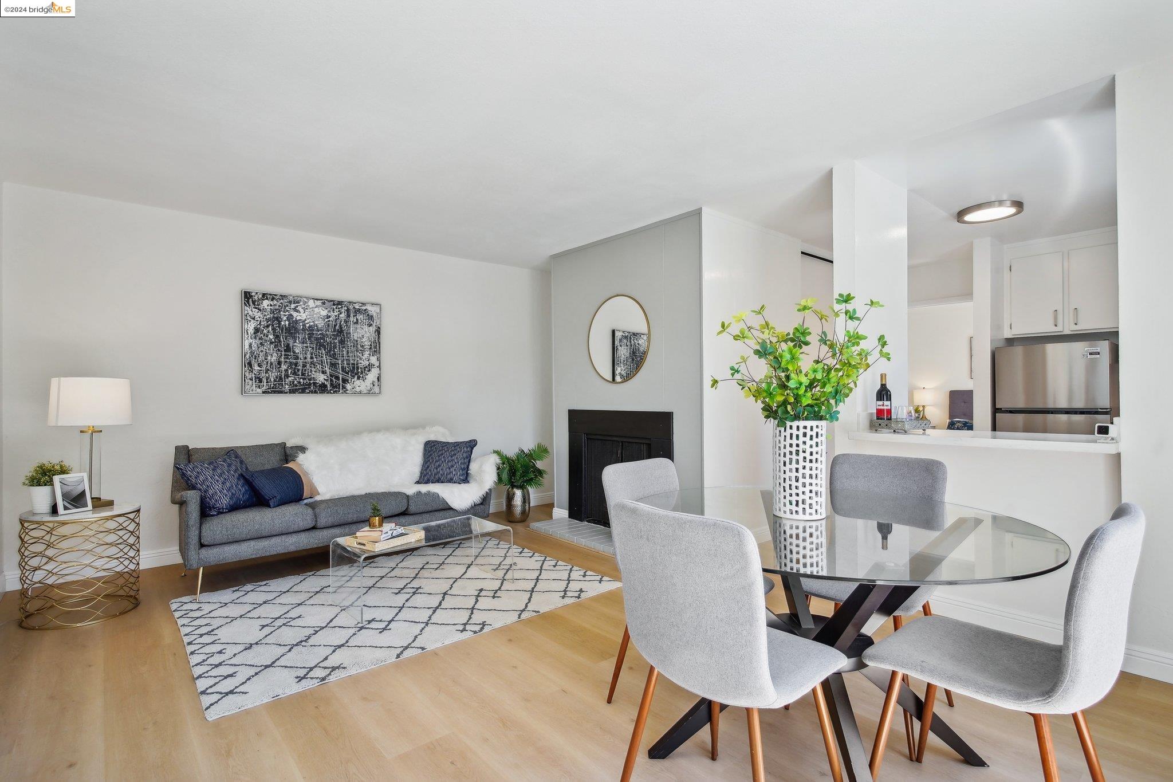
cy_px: 391
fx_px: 554
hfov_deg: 93.3
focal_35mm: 17
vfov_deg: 70.4
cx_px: 586
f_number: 8
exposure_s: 1/30
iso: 400
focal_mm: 17
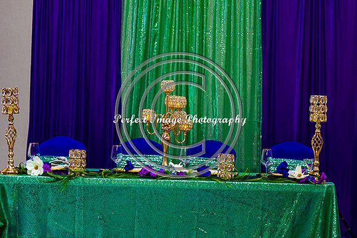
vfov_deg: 12.6
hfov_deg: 18.8
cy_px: 115
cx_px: 185
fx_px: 1080
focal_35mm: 109
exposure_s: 1/200
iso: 1600
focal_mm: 70
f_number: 2.8
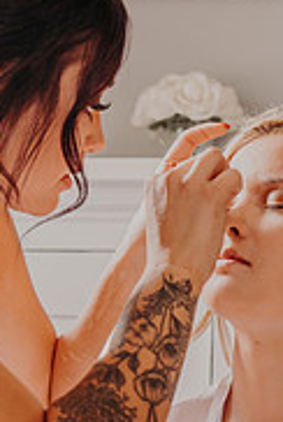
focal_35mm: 111
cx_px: 167
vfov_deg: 18.3
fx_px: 1304
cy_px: 304
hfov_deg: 12.4
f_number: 4.5
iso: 100
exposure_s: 1/60
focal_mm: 45
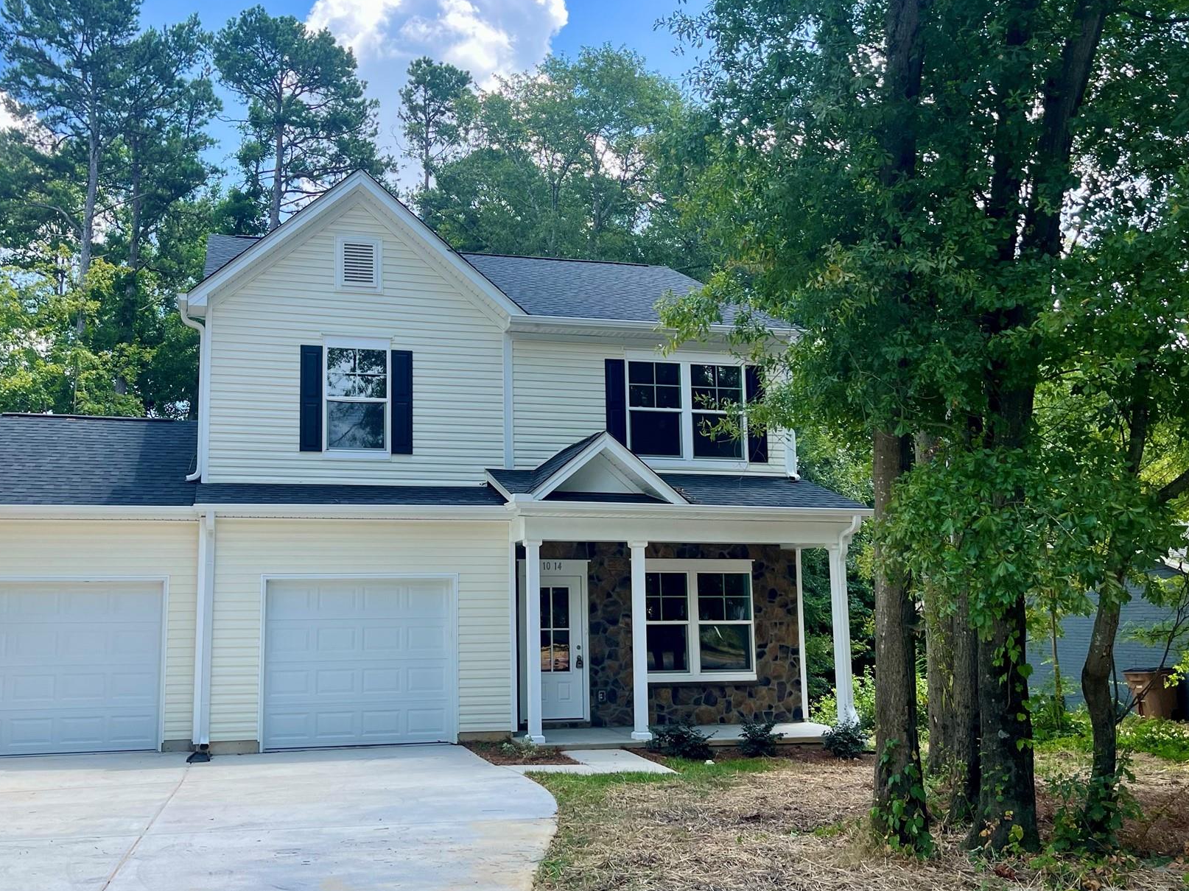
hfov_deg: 55.1
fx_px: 1133
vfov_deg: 42.9
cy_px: 460
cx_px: 496
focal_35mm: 33
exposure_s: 1/992
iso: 50
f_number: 1.6
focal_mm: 5.1
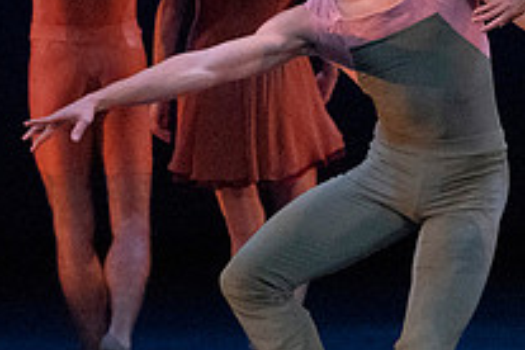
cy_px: -1
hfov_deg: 2.0
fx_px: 14757
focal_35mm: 1012
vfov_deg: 1.4
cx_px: 506
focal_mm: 282
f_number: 7.1
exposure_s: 1/400
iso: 16000
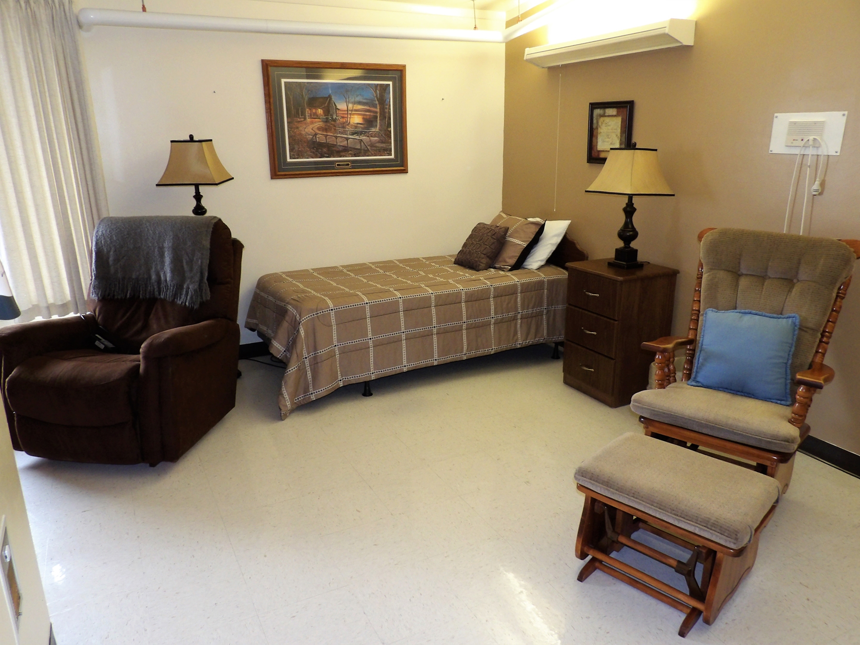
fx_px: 596
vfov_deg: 56.8
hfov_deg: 71.6
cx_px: 430
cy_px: 322
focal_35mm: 24
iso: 200
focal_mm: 4.3
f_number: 3.2
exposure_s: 1/32
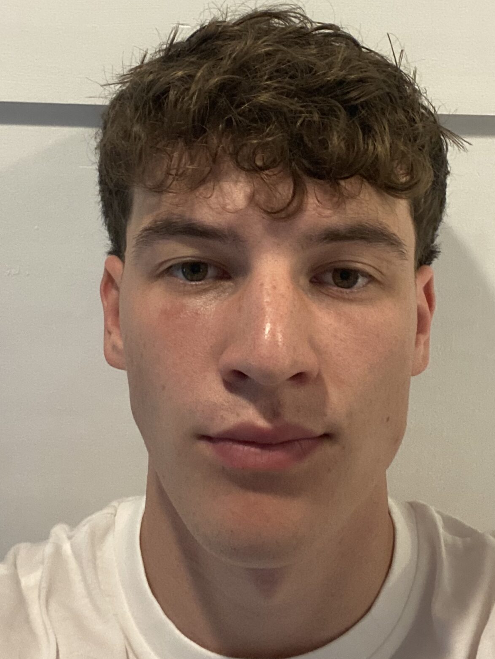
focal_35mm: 49
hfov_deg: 29.7
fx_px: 934
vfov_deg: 38.2
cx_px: 277
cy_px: 193
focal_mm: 2.71
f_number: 2.2
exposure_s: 1/25
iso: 400
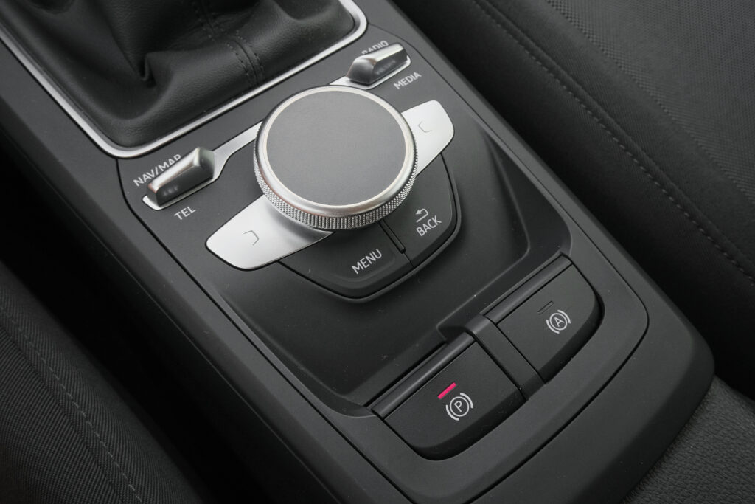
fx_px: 629
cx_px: 378
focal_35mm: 30
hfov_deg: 61.9
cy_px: 252
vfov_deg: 43.6
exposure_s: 1/100
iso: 2000
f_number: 9
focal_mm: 19.7
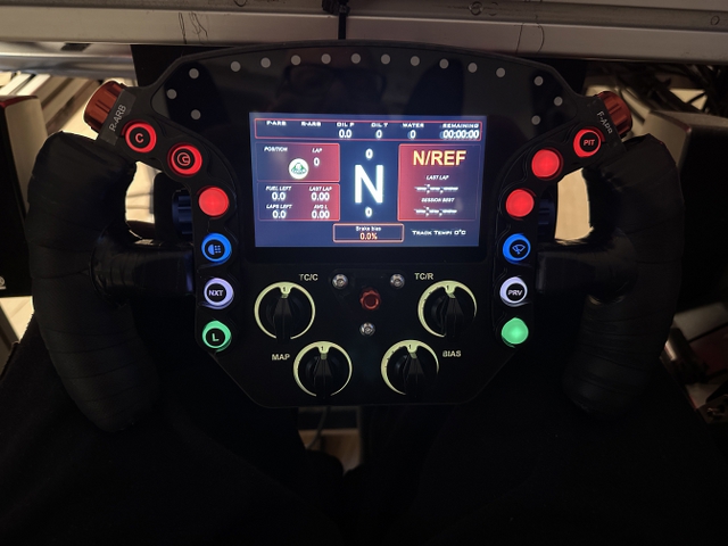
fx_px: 505
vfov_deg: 56.8
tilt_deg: -39.9
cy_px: 273
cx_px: 364
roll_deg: -3.3
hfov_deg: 71.6
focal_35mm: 24
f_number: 1.78
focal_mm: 6.86
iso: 1000
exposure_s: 1/25
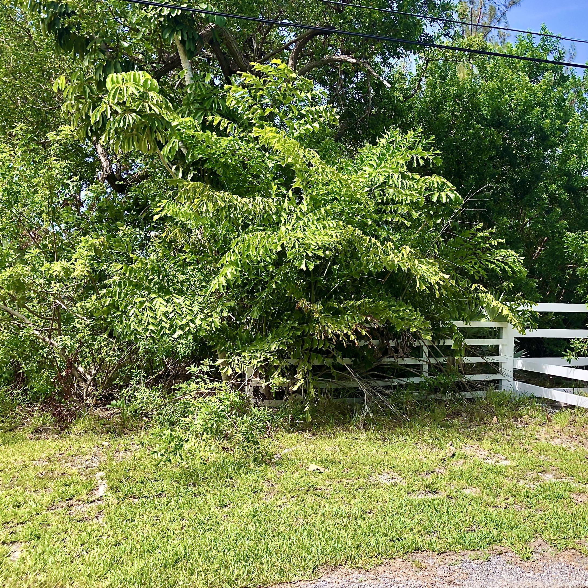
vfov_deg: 48.4
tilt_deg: +1.9
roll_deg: -3.0
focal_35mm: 34
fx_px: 653
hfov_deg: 48.0
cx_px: 370
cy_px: 289
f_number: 1.8
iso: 20
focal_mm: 3.99
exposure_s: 1/657
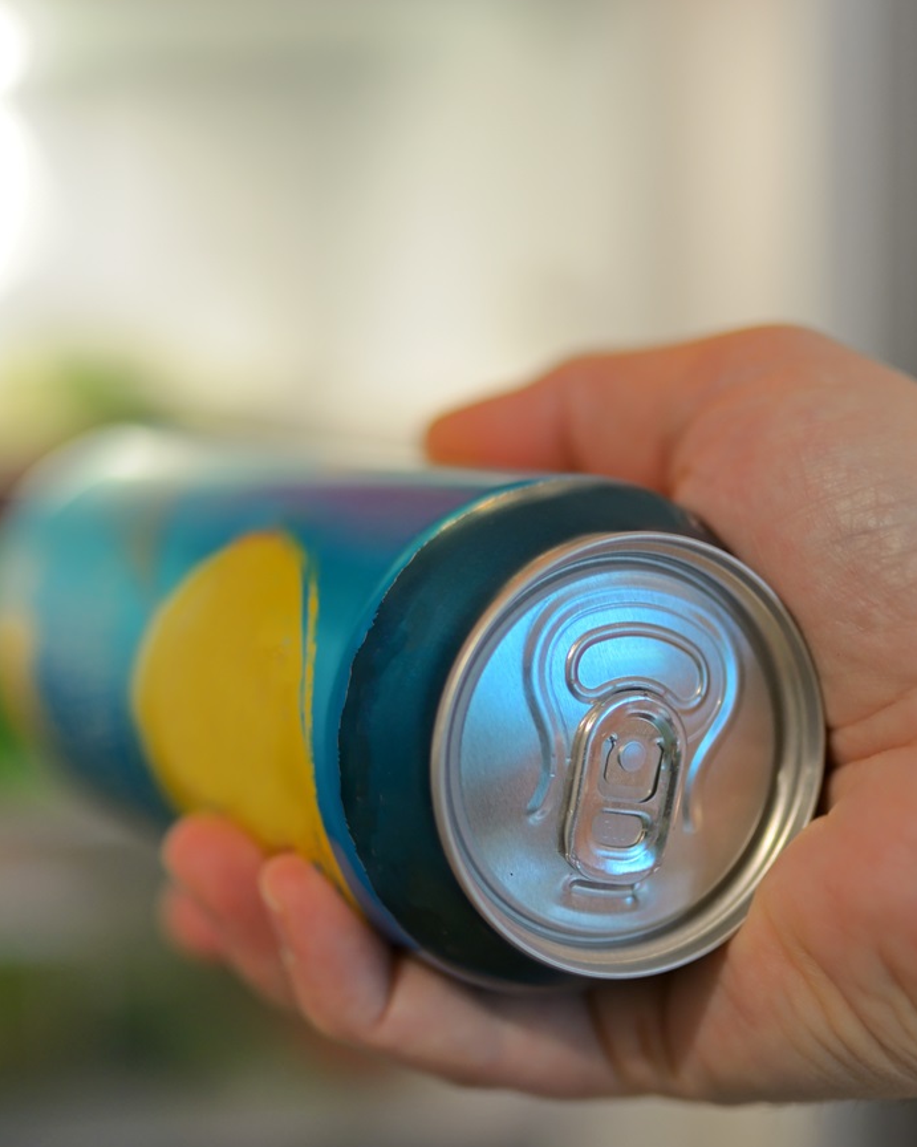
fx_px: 2477
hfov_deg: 20.8
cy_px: 552
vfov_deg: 26.1
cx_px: 252
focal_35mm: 73
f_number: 1.8
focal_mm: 35
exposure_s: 1/60
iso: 200
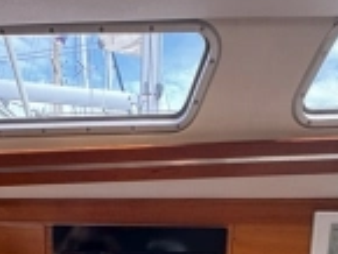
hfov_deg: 35.7
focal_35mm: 53
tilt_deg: -14.8
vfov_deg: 21.7
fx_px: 518
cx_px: 110
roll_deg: -0.2
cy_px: 407
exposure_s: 1/99
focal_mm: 2.22
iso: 160
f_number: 2.2
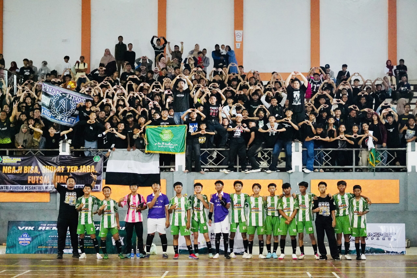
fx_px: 869
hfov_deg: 27.0
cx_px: 208
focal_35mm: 75
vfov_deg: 18.2
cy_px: 139
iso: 10000
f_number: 1.8
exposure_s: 1/1000
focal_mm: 50
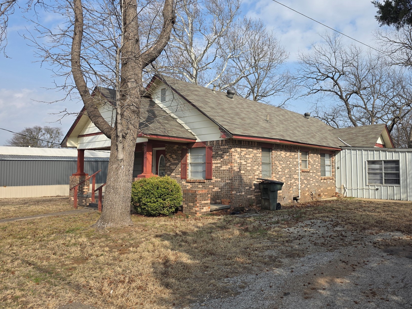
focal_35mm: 27
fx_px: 321
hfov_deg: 65.0
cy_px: 154
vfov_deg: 51.4
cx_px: 235
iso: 80
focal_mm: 6.3
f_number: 1.7
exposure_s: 1/4889
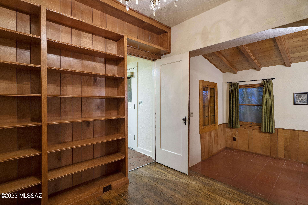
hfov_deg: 96.7
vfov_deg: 73.7
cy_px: 102
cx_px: 154
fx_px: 137
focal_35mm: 16
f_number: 8
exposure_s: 5
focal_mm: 16
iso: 200
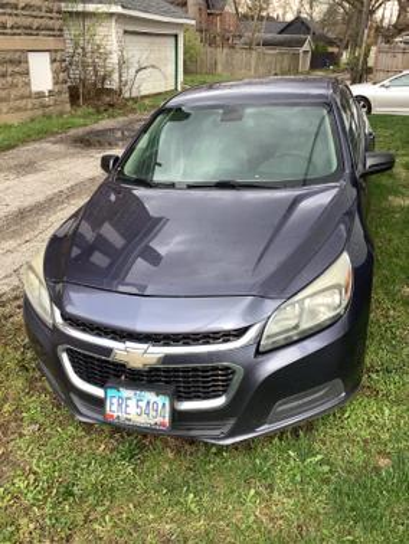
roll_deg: -2.6
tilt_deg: -24.8
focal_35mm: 31
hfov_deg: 45.5
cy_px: 272
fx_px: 488
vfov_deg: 58.3
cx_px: 204
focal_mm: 3.3
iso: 25
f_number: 2.4
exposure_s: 1/203
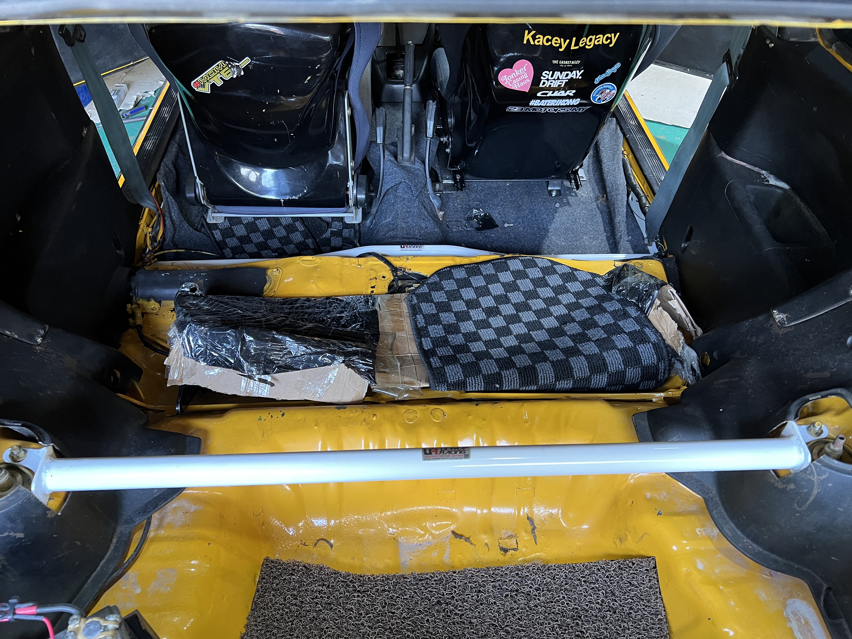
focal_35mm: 26
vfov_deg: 53.1
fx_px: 640
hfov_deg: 67.3
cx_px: 426
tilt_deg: -47.4
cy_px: 320
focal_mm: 5.7
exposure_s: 1/50
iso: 250
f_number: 1.5
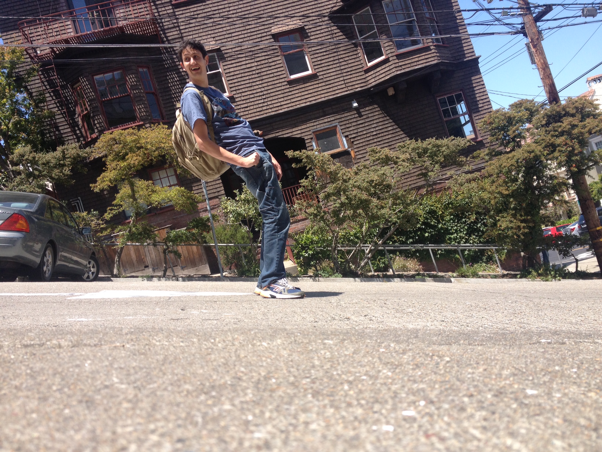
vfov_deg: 40.7
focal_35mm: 35
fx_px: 609
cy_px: 226
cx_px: 301
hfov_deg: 52.6
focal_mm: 4.28
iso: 50
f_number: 2.4
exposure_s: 1/756
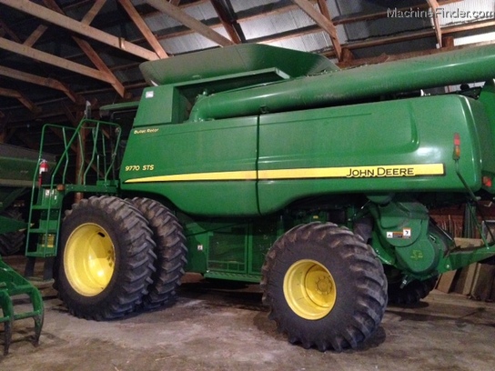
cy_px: 186
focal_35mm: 35
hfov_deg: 52.6
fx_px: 500
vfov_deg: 40.7
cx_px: 248
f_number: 2.4
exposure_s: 1/15
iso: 800
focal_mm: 4.28
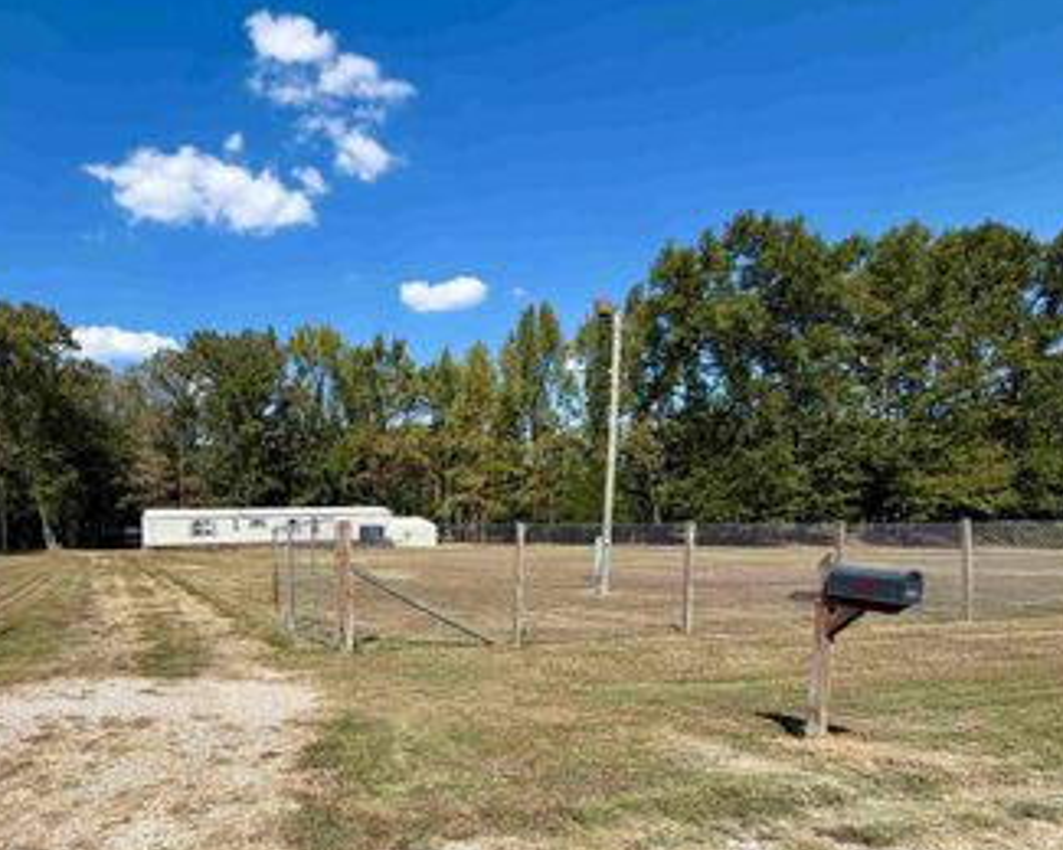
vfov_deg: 64.0
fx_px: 661
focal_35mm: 21
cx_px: 304
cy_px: 561
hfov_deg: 73.7
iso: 20
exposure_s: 1/942
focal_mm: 2.22
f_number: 2.2
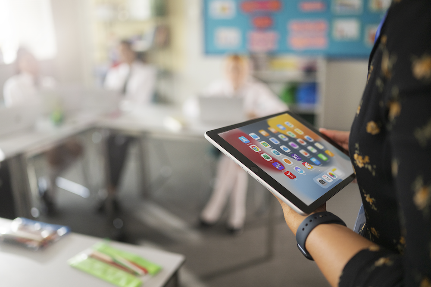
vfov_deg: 37.9
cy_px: 144
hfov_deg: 54.4
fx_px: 419
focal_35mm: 35
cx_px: 216
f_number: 2
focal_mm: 35
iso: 400
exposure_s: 1/1250
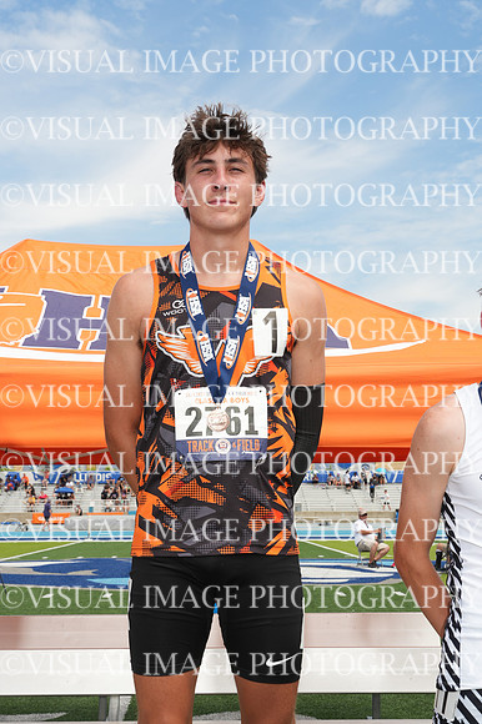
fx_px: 1116
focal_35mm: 56
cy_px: 362
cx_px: 241
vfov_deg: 36.0
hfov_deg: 24.4
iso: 100
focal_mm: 37
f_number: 9
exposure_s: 1/160
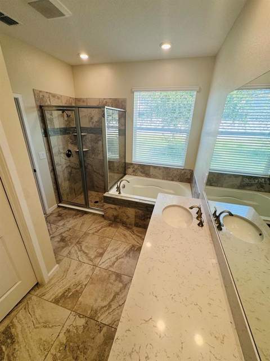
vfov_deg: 102.1
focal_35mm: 14
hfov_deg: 85.7
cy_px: 180
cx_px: 135
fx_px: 146
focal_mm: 2.22
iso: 64
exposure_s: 1/120
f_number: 2.2
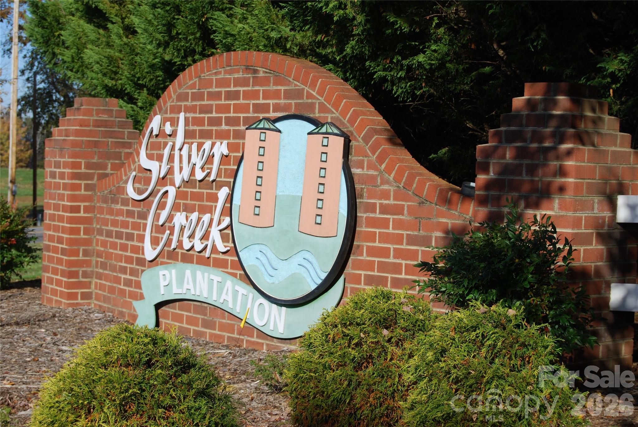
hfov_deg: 24.6
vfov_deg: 16.6
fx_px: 1464
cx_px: 319
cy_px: 214
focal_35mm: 82
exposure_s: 1/250
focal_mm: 55
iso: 100
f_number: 8
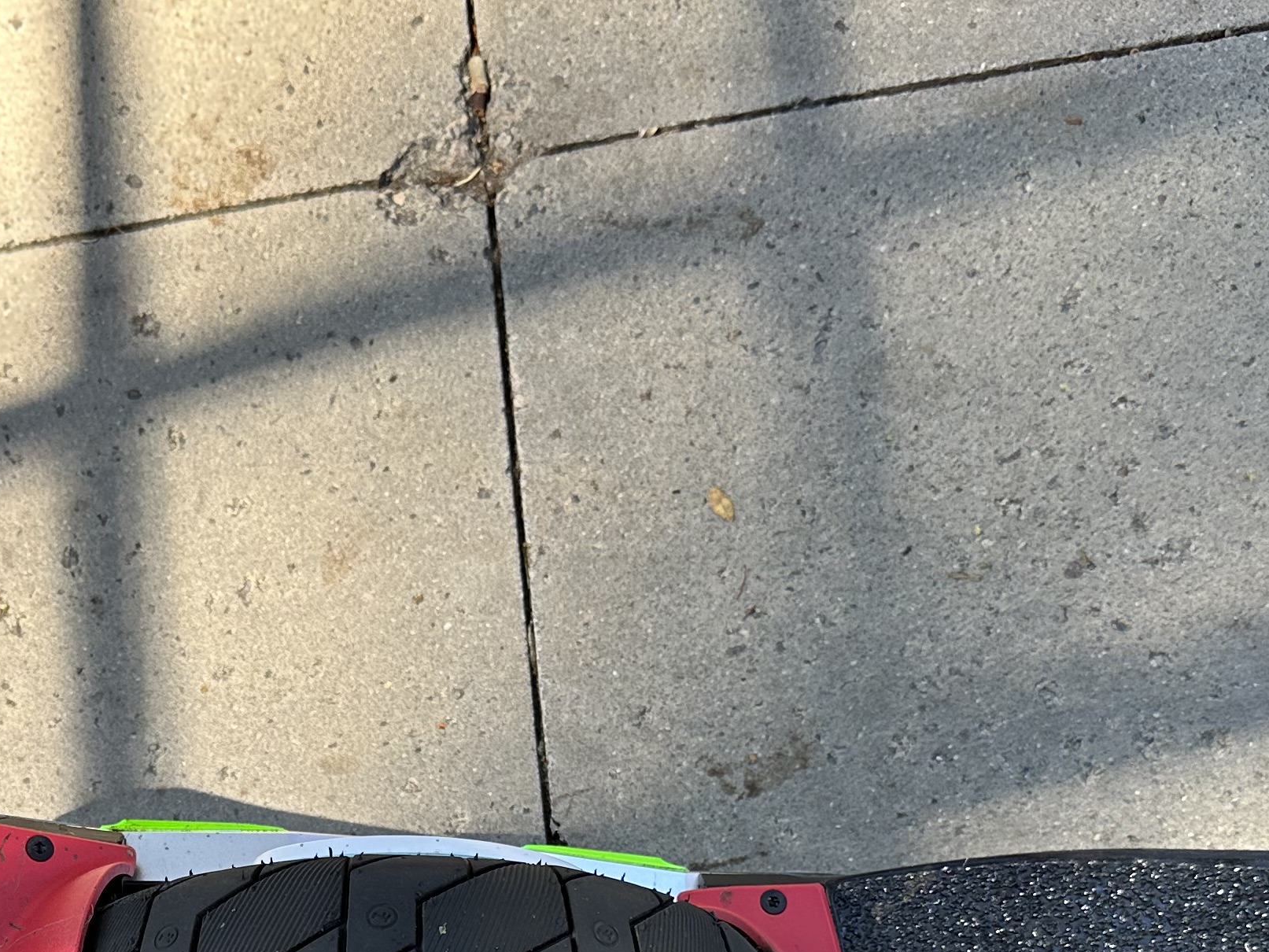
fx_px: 2200
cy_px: 1050
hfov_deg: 31.5
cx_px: 279
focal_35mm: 60
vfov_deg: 23.0
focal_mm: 6.86
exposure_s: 1/630
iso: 80
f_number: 1.78
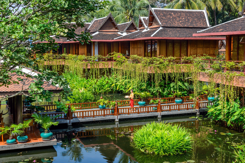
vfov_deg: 28.1
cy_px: 82
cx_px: 122
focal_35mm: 48
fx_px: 327
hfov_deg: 41.1
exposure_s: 1/500
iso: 250
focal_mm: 48
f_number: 7.1
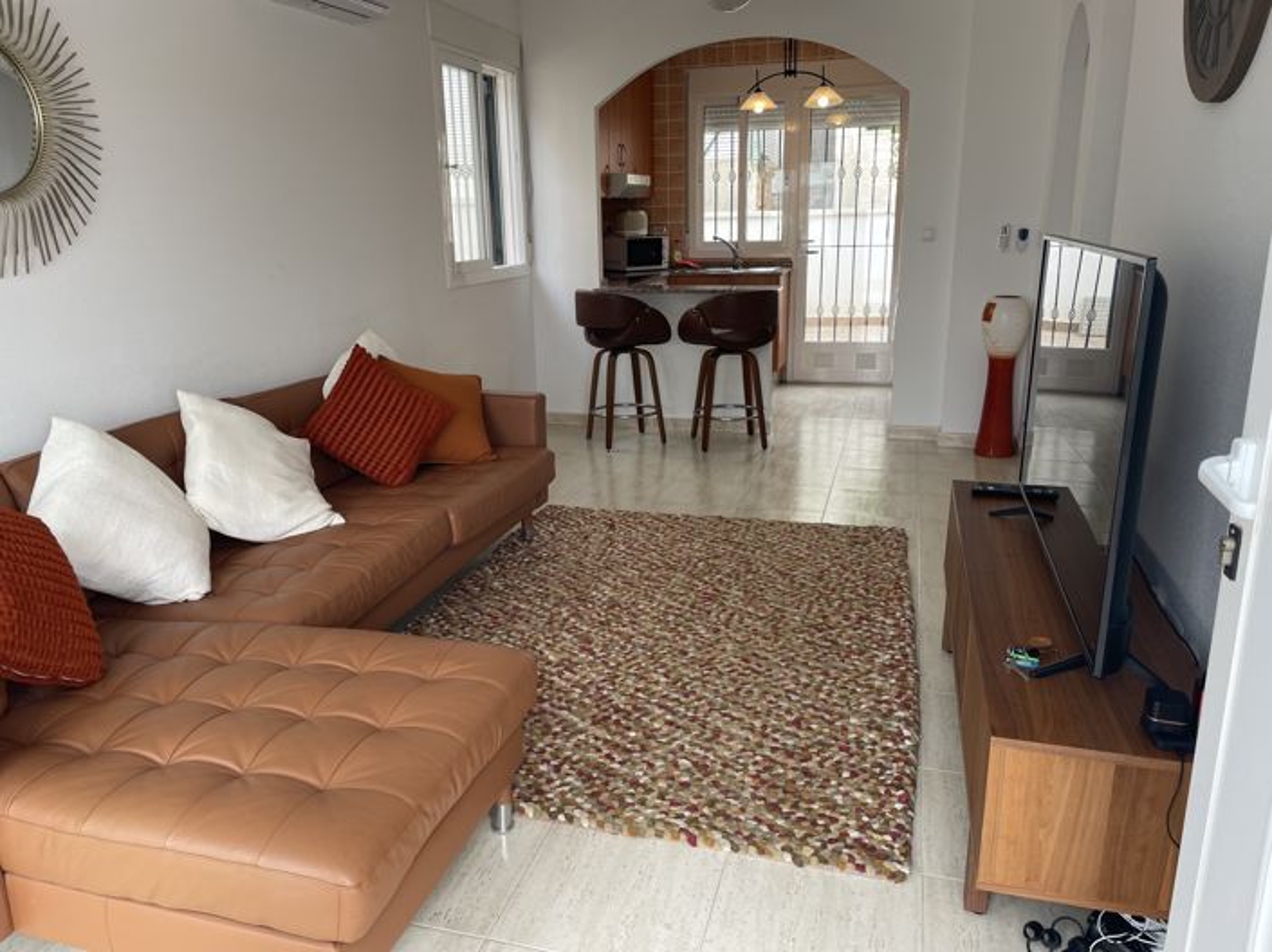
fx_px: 955
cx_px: 636
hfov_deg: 67.3
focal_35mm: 26
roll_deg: +2.1
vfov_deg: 53.0
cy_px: 476
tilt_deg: -15.0
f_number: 1.6
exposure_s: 1/121
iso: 32
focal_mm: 4.2
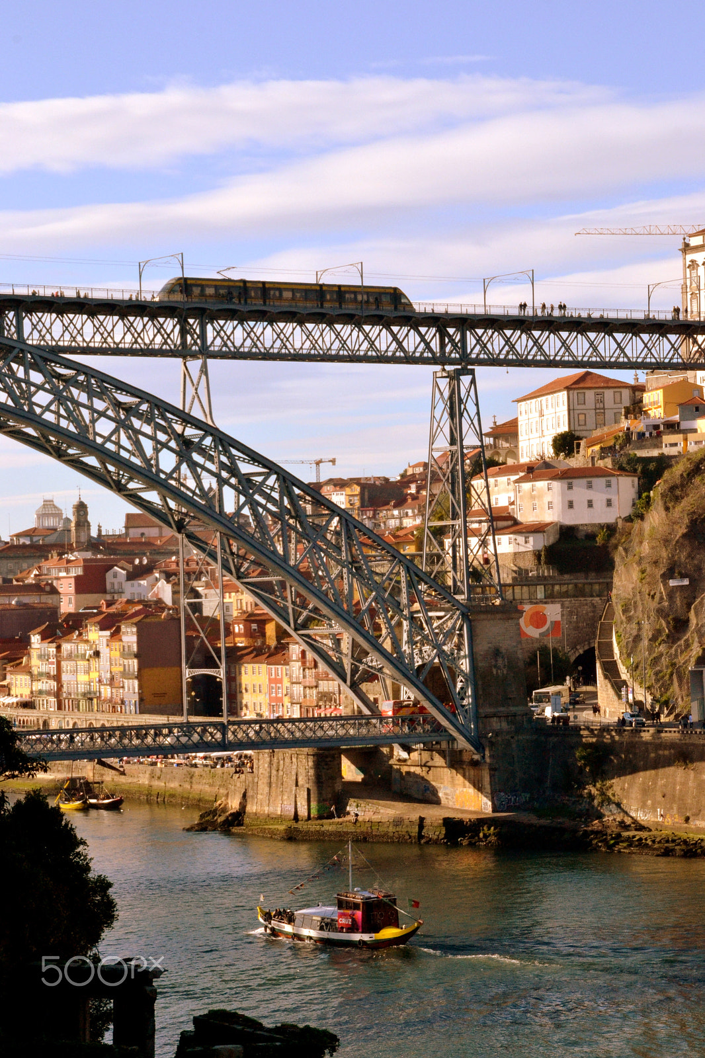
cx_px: 352
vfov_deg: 20.0
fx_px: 2997
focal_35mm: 102
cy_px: 529
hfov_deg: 13.4
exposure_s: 1/640
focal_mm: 68
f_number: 14
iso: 1100
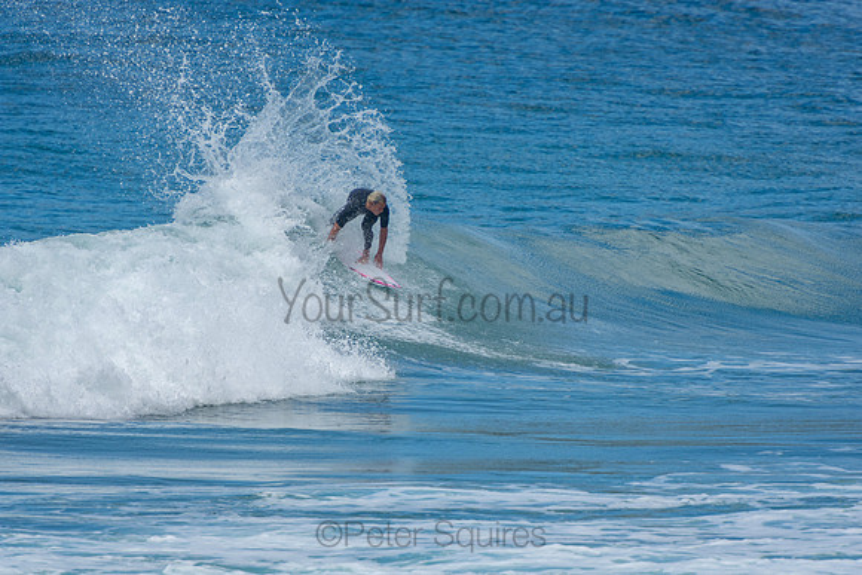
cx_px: 431
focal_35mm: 600
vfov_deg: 2.3
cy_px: 288
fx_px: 14369
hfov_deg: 3.4
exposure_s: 1/1250
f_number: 5.6
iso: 200
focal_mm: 400
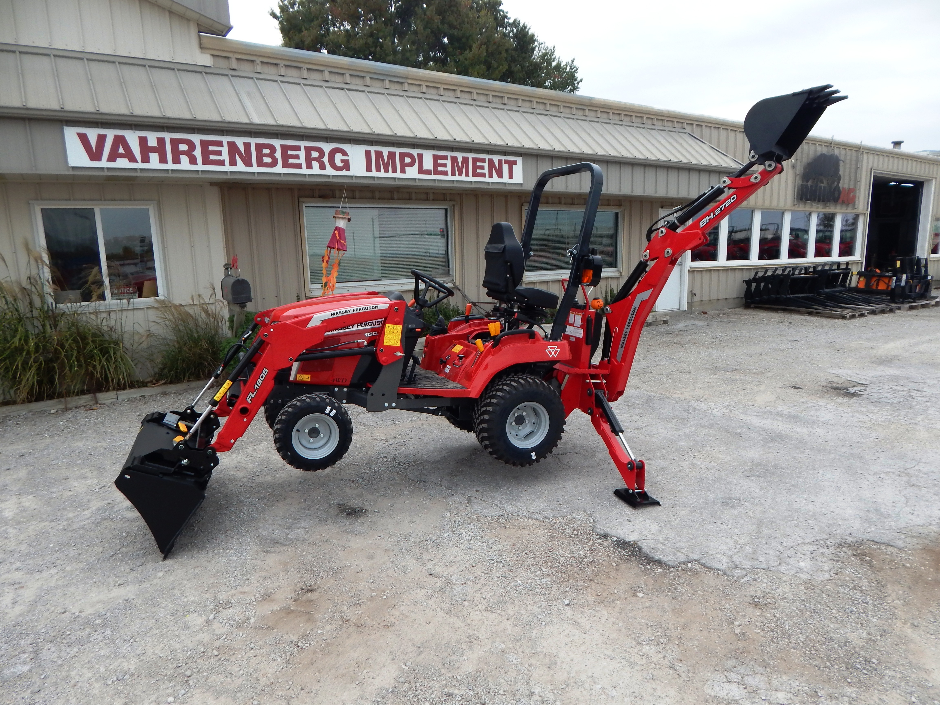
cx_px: 470
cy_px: 352
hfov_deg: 76.4
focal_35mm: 22
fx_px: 597
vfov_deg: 61.1
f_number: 3
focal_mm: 4
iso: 125
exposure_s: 1/400
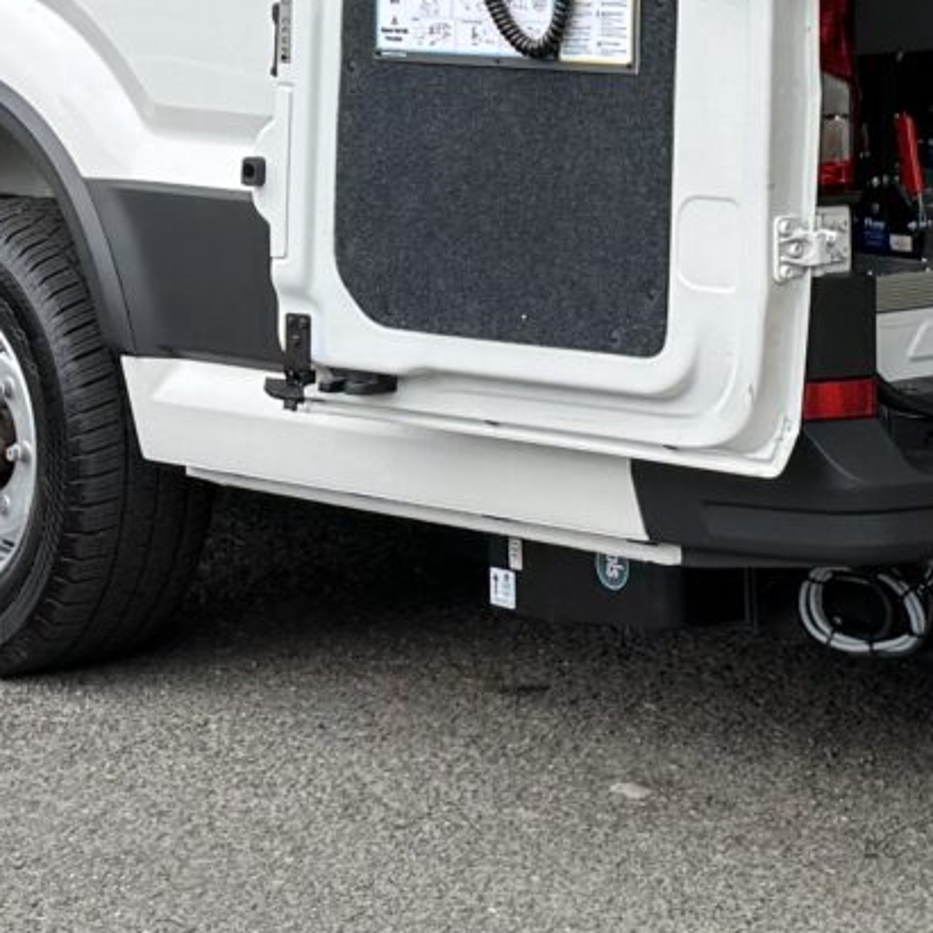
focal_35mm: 132
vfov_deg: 12.8
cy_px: -234
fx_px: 4025
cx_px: 663
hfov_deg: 13.2
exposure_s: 1/1597
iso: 80
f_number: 1.78
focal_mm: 6.76
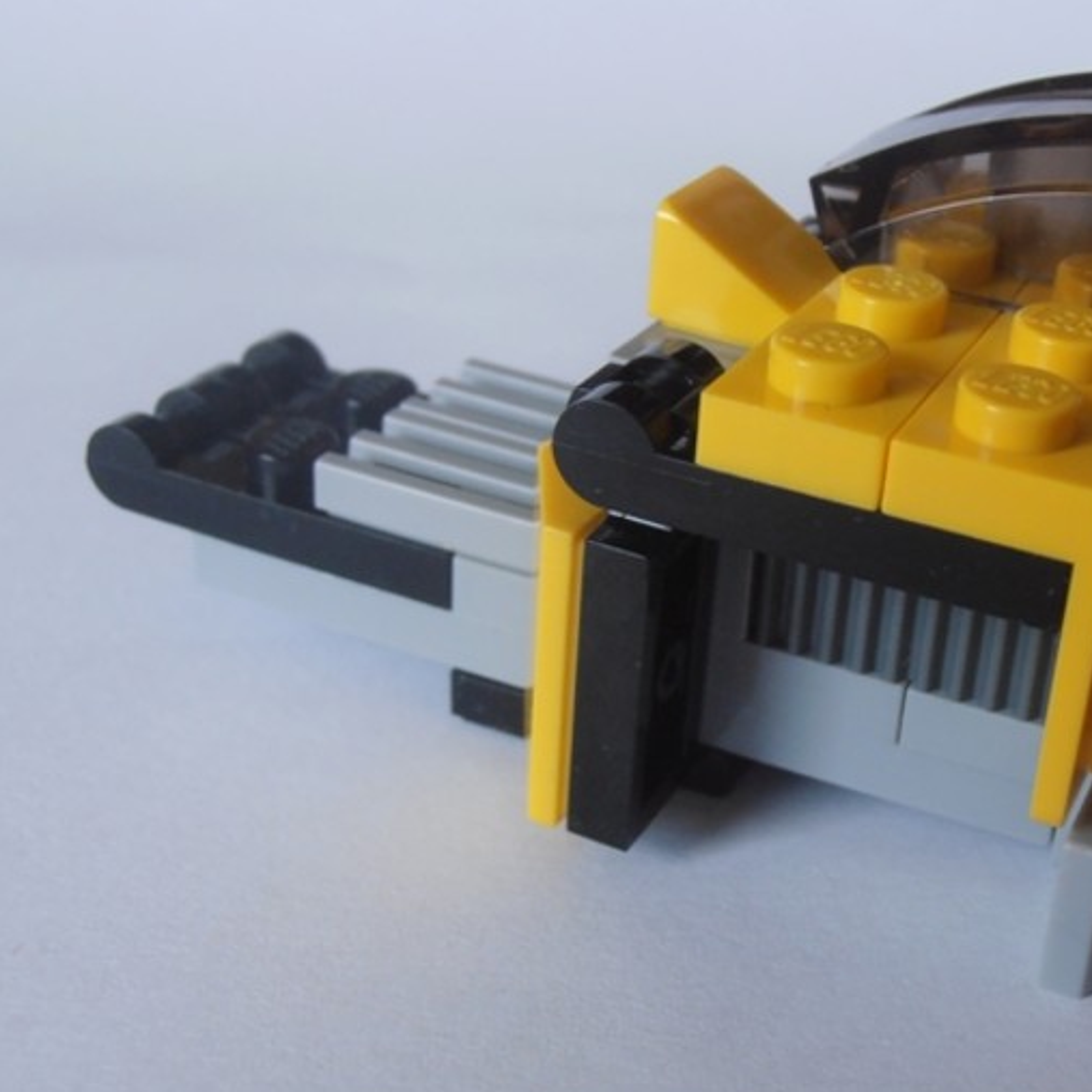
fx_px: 2070
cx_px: 810
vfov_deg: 29.5
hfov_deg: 29.1
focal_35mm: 58
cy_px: 570
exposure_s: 1/40
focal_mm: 6.61
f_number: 3.9
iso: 125
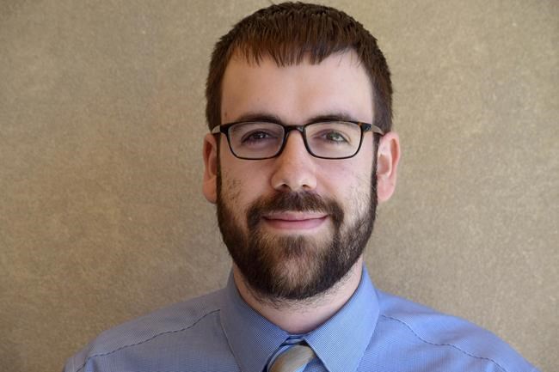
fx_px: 2561
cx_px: 280
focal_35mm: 165
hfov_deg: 12.5
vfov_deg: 8.3
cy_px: 186
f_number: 8
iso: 220
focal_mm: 110
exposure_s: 1/250
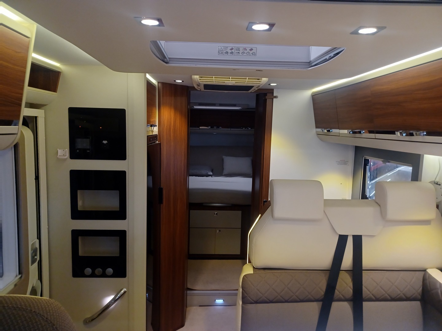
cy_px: 166
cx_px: 221
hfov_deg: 69.4
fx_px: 319
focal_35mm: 25
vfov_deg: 54.9
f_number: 1.8
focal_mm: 4.6
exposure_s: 1/25
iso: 320
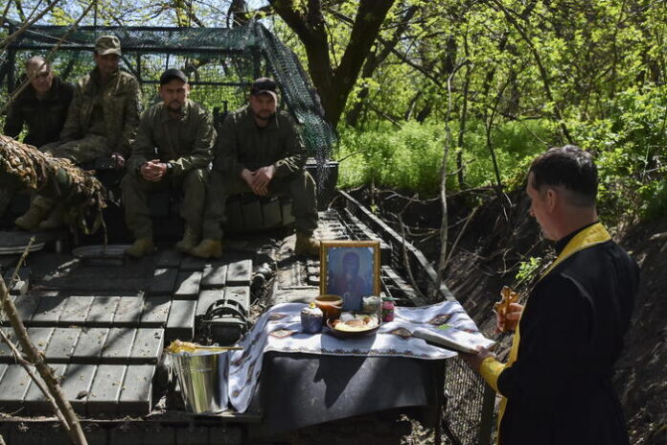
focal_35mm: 36
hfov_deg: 53.1
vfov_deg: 36.9
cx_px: 334
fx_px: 667
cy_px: 222
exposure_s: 1/1600
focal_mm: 24
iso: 500
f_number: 6.3
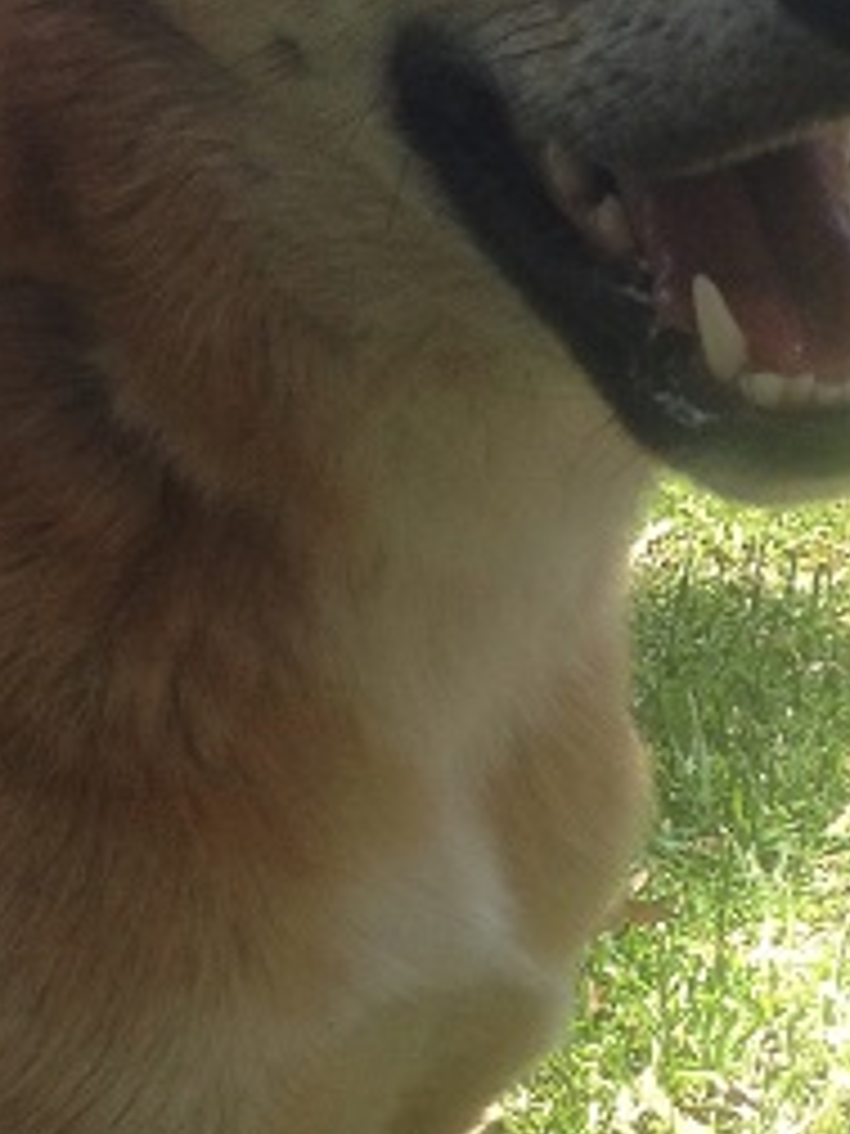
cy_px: 392
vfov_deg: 14.2
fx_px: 4551
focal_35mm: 139
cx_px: 450
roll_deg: +2.9
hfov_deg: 10.7
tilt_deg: -8.9
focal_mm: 4.28
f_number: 2.4
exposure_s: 1/233
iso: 50
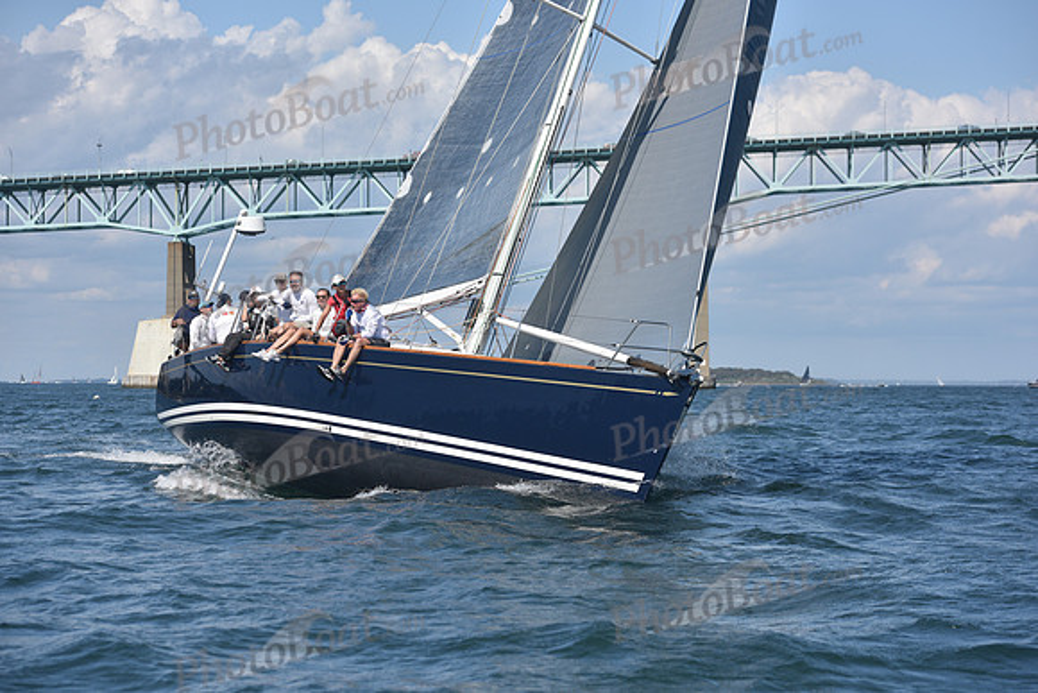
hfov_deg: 25.4
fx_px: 2307
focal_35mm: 80
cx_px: 519
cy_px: 346
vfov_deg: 17.1
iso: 250
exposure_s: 1/1250
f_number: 5
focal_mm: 80
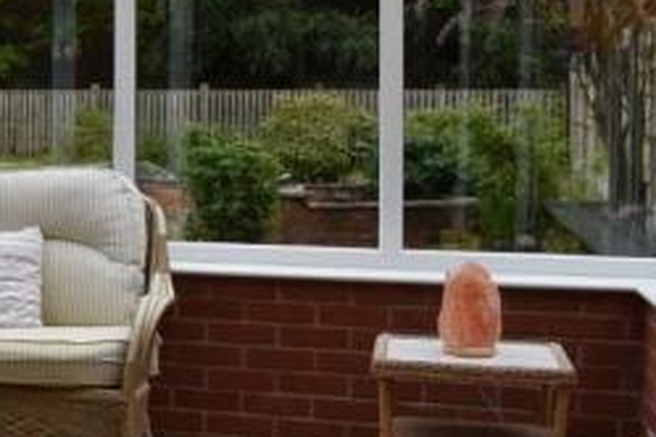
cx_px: -194
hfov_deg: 24.8
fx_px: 1294
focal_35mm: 71
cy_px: 122
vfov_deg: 19.1
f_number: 8
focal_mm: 18
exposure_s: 1/250
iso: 180
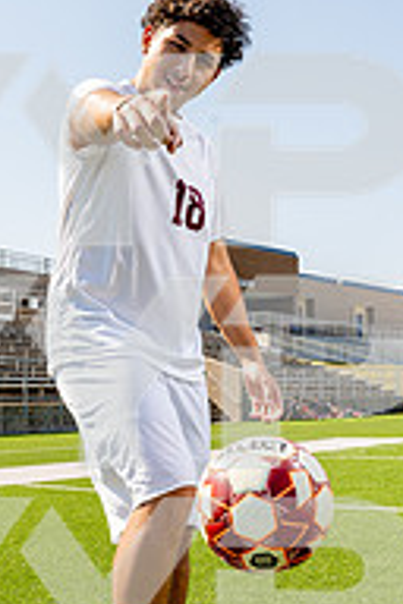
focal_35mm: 54
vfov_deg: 36.7
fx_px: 907
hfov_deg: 25.1
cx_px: 186
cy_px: 374
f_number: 11
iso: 320
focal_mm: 23
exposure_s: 1/250
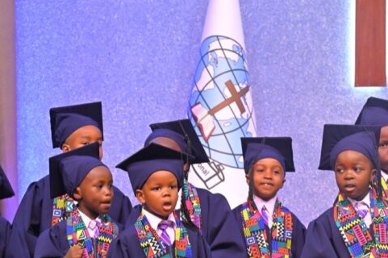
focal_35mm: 196
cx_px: 233
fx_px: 2111
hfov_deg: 10.5
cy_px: 259
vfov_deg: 7.0
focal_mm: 92
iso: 3200
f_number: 5
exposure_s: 1/160
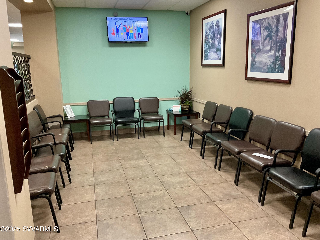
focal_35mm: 29
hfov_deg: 61.7
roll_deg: +1.0
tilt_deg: -11.3
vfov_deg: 48.2
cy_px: 120
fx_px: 268
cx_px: 160
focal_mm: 3
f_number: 1.8
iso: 125
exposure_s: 1/60
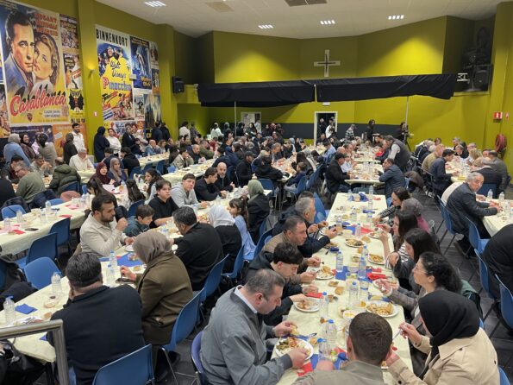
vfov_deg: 54.9
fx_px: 370
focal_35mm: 25
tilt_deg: -13.3
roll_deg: +0.0
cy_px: 192
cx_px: 256
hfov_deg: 69.4
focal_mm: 5.1
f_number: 1.6
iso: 250
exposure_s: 1/50
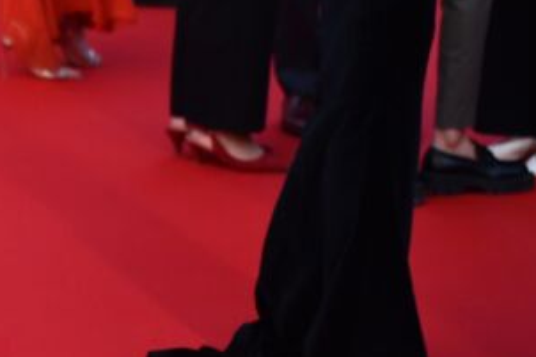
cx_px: -422
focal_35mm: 278
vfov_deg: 4.9
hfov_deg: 7.2
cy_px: -18
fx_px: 4137
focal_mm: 70
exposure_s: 1/800
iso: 640
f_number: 2.8
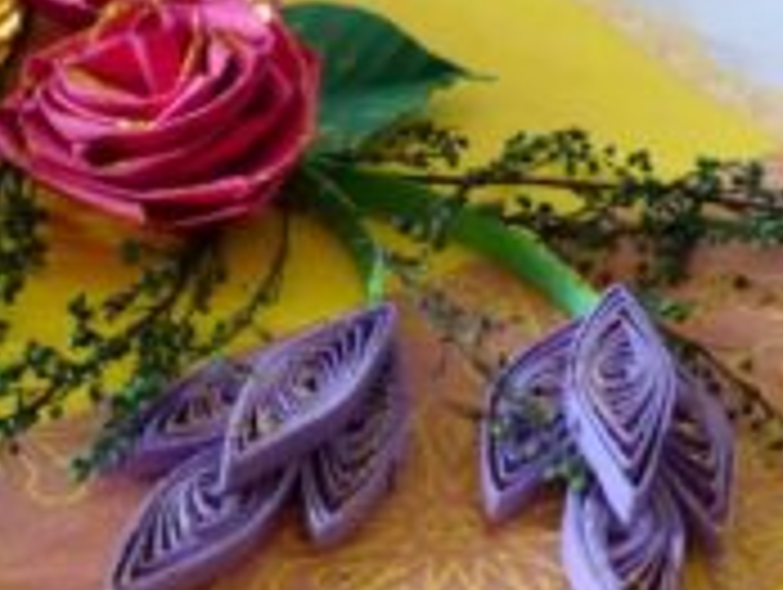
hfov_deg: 22.1
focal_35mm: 86
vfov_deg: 16.7
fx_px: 1948
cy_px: 640
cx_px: 50
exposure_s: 1/40
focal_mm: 4.5
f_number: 2.8
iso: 400
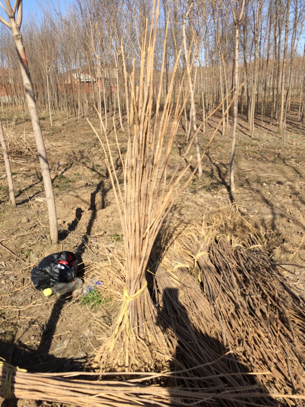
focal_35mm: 29
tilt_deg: -18.3
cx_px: 152
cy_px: 204
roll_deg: +3.3
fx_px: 341
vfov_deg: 61.7
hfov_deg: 48.2
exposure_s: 1/1580
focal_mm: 4.15
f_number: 2.2
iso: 32
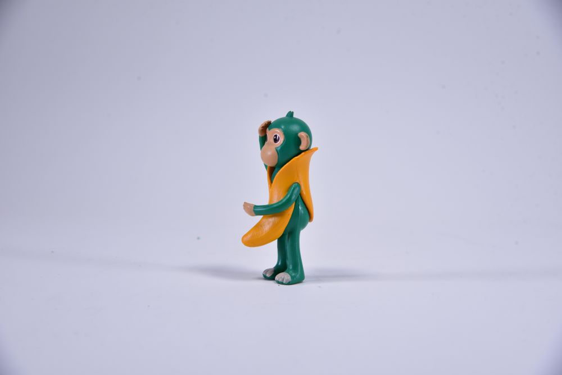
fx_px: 1328
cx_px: 281
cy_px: 188
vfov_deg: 16.1
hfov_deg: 23.9
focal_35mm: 85
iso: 400
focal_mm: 85
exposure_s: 1/160
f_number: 9
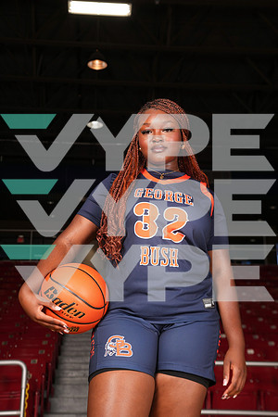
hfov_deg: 23.4
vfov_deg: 34.5
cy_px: 208
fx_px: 672
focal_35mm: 58
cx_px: 139
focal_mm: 58
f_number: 6.3
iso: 400
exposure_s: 1/200
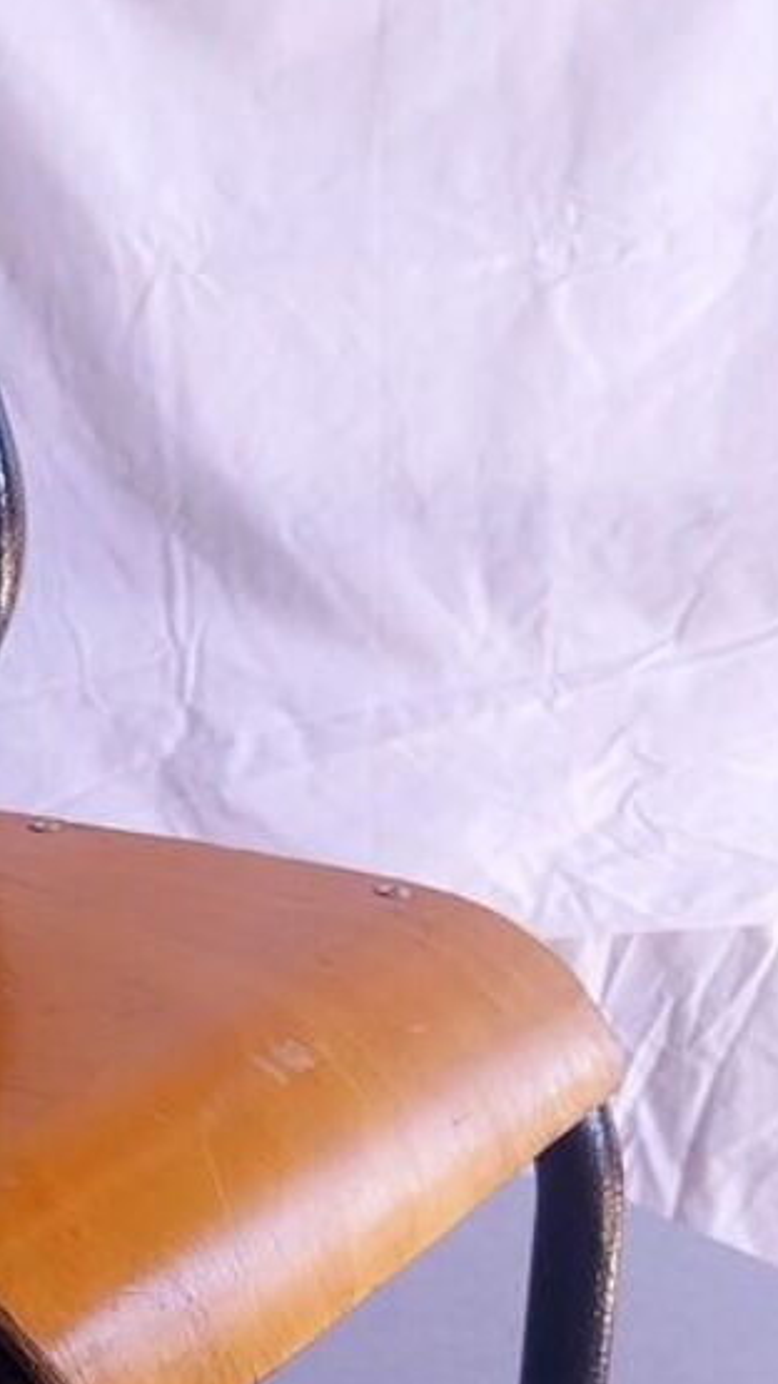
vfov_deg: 29.8
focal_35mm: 68
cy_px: 1218
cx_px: -35
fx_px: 2495
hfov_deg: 17.2
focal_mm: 4
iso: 50
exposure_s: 1/100
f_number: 1.8
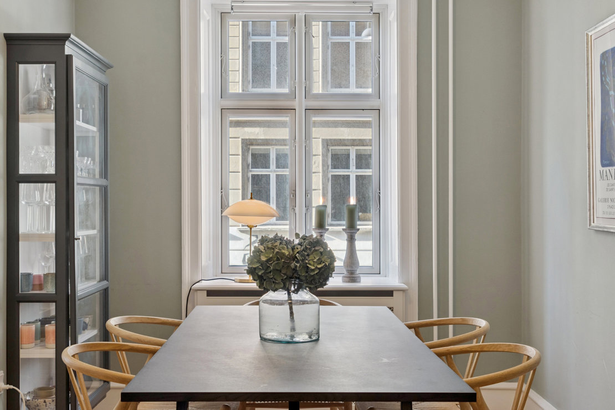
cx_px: 308
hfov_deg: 42.3
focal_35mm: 46
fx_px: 794
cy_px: 205
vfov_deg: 28.9
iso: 200
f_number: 8
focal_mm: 31
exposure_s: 1/4
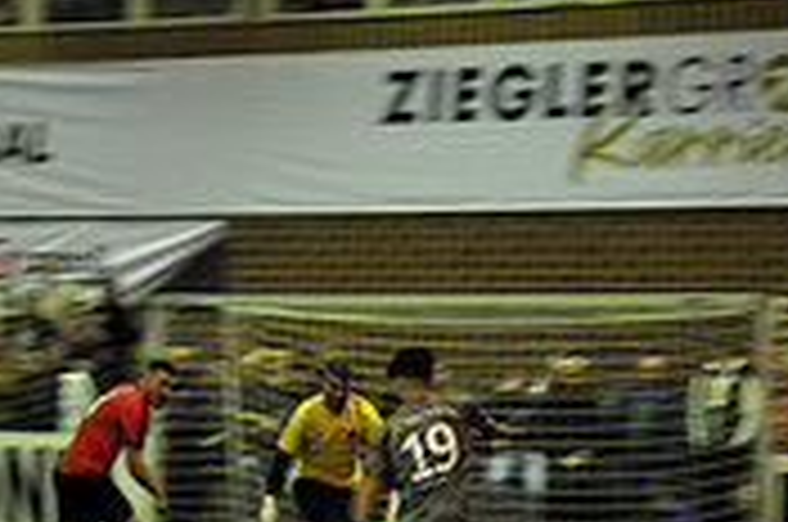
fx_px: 3368
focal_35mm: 154
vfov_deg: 8.8
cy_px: 428
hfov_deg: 13.3
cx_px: 315
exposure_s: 1/25
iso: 1600
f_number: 4.8
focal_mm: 45
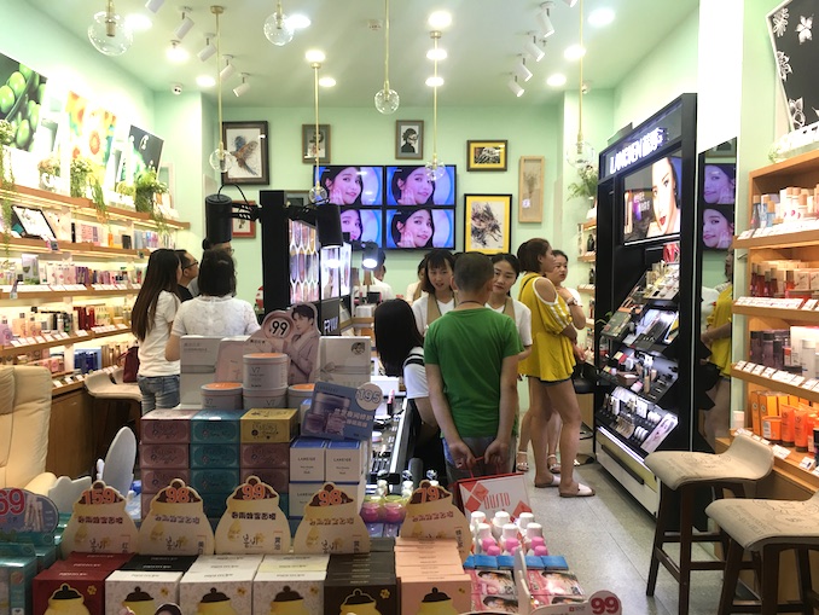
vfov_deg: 48.3
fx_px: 686
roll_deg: -0.9
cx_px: 410
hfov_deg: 61.6
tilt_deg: -1.3
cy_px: 308
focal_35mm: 29
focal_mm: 4.15
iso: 25
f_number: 2.2
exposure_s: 1/33
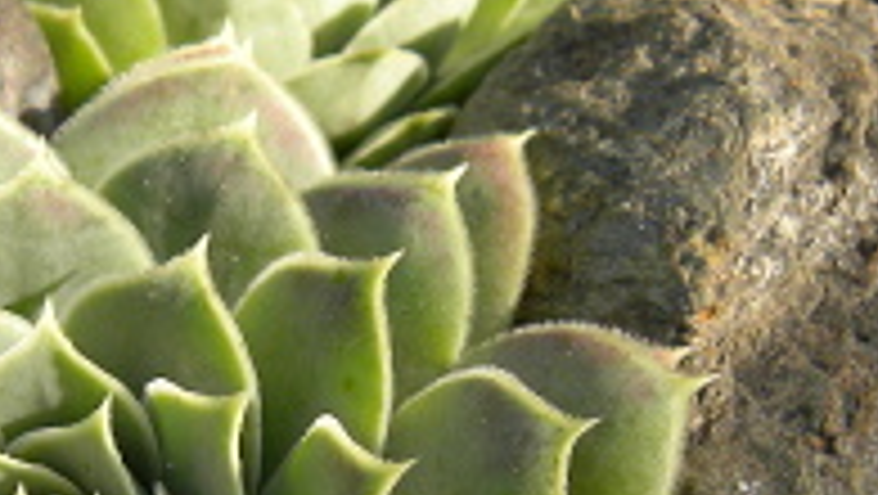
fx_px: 2306
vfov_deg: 11.9
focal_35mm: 99
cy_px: 662
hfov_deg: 21.0
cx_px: 68
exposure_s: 1/320
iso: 100
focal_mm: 6.6
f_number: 4
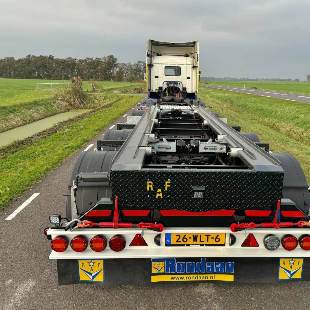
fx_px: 294
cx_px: 185
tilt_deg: -14.4
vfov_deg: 55.6
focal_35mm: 29
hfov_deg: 55.2
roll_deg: +0.0
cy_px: 156
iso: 80
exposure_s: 1/1010
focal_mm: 6.76
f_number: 1.78
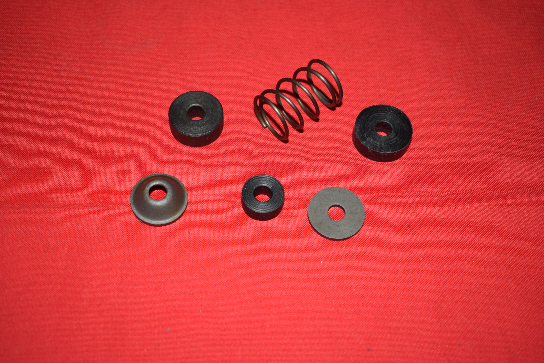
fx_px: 771
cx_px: 272
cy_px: 182
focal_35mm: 51
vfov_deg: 26.5
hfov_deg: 38.9
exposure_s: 1/200
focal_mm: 34
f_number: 5
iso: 400
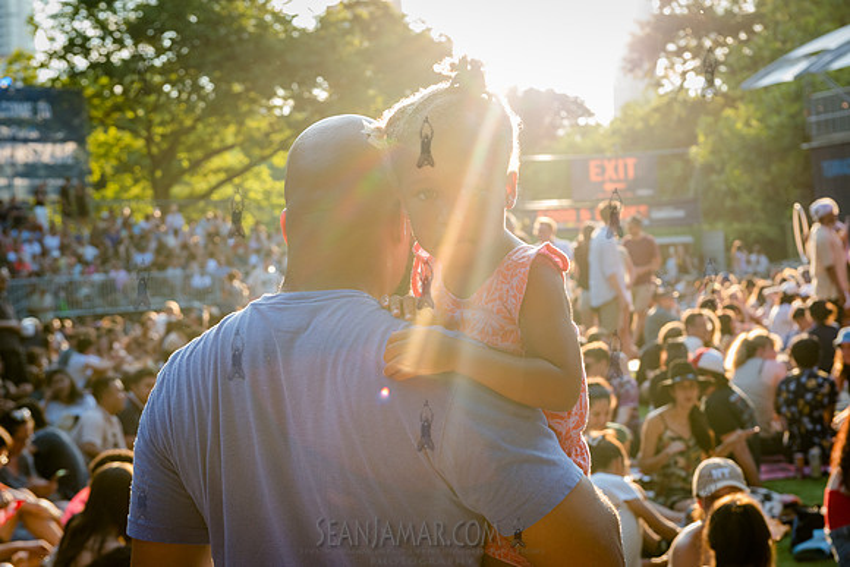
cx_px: 425
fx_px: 1653
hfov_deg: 28.8
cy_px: 284
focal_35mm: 70
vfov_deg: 19.5
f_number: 7.1
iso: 1000
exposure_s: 1/250
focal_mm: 70
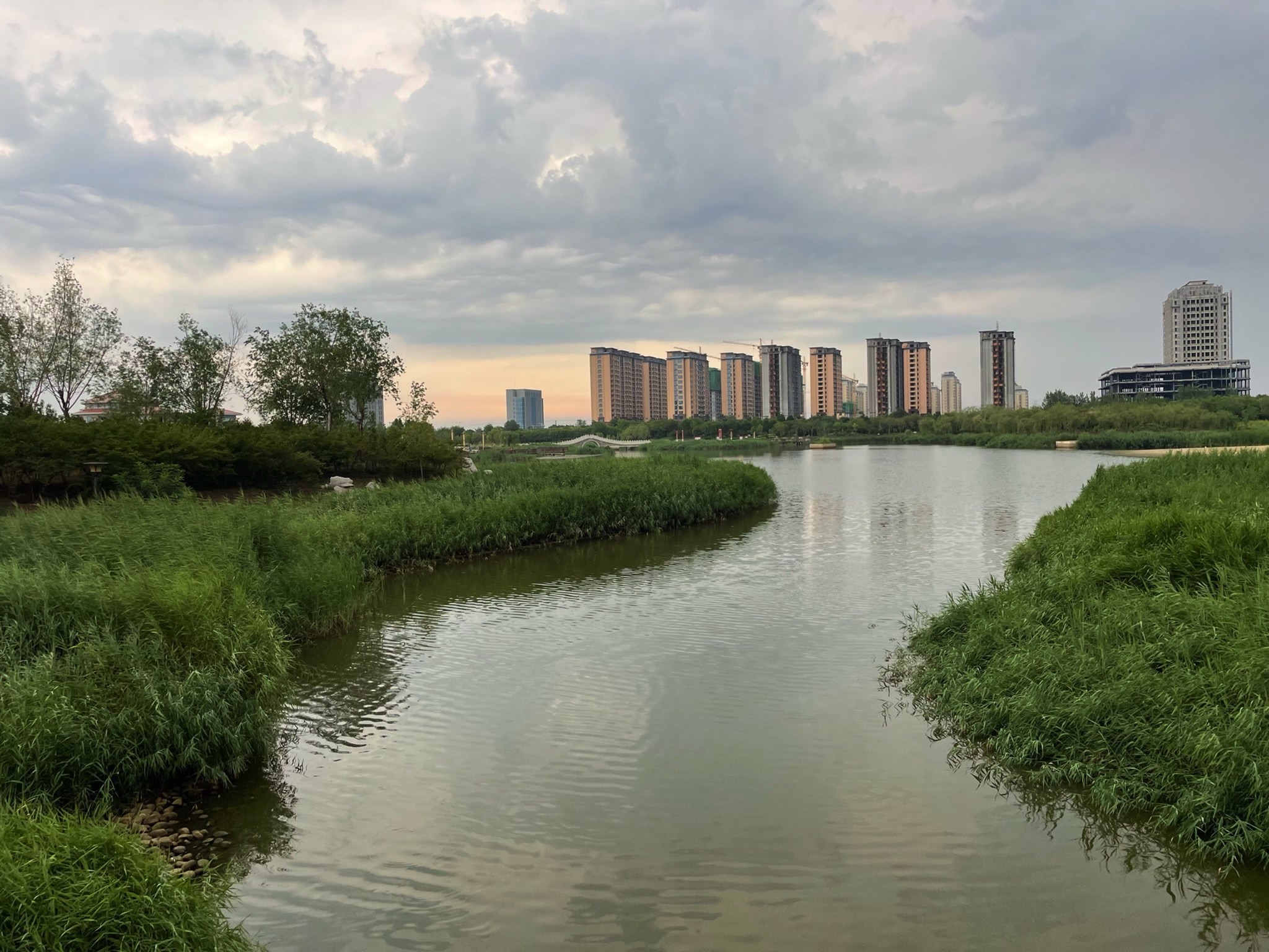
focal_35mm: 26
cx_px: 634
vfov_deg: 53.1
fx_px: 953
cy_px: 476
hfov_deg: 67.3
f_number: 1.6
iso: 32
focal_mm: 4.2
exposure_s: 1/286
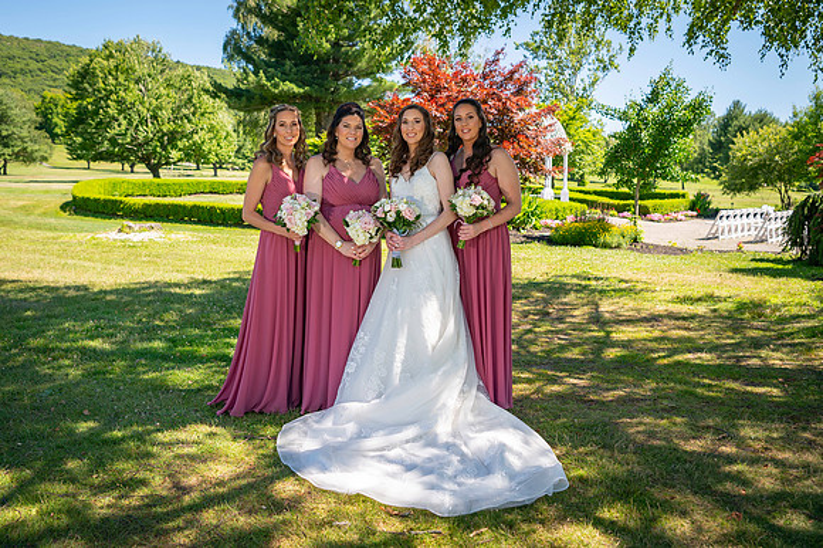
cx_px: 415
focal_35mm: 29
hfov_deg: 63.2
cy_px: 231
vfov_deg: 44.4
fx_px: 669
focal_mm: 24
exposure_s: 1/800
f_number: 3.2
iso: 100
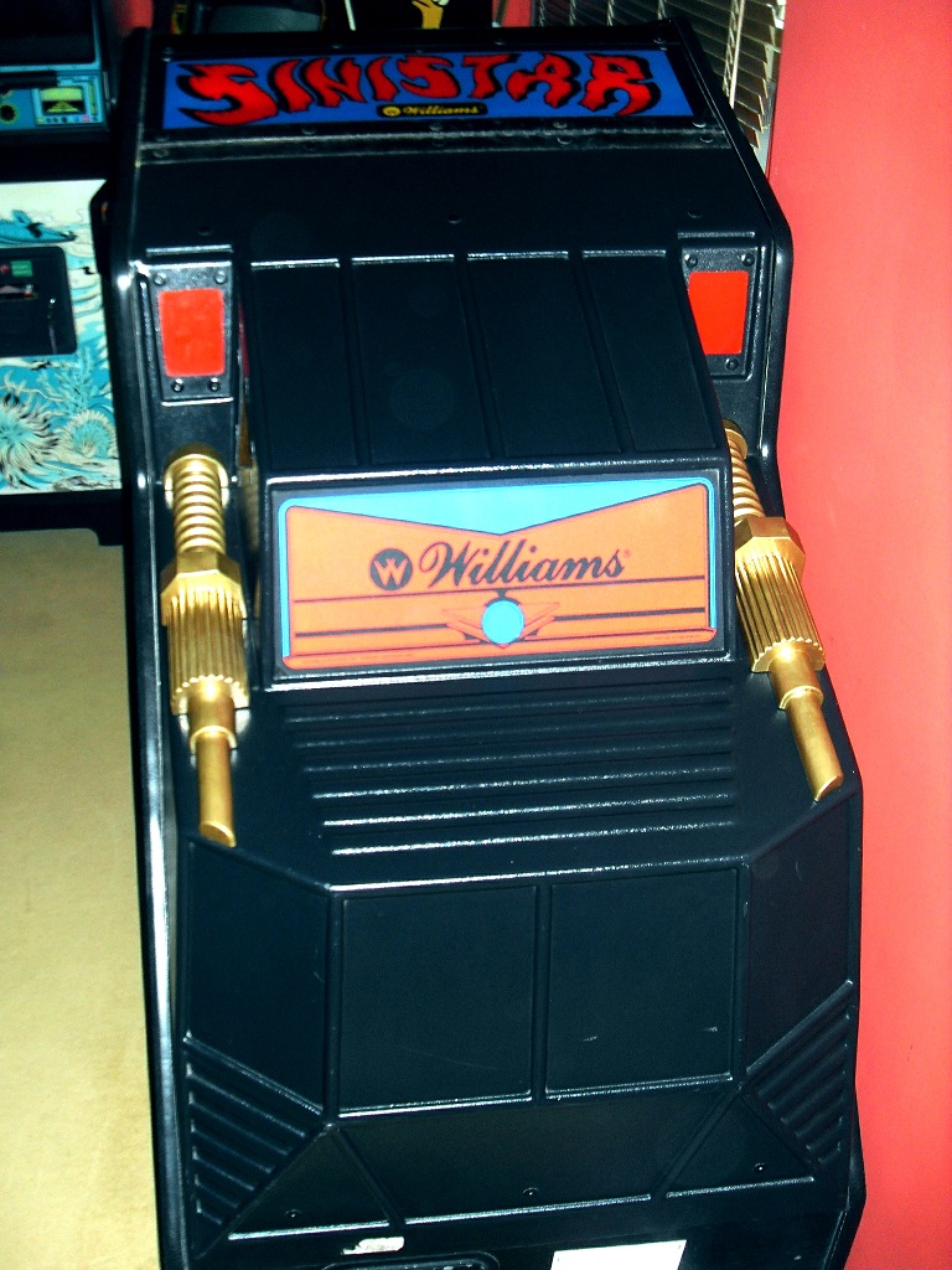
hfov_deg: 41.8
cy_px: 635
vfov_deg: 54.0
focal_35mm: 34
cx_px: 476
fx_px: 1247
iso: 120
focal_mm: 6.3
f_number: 2.8
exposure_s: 1/45
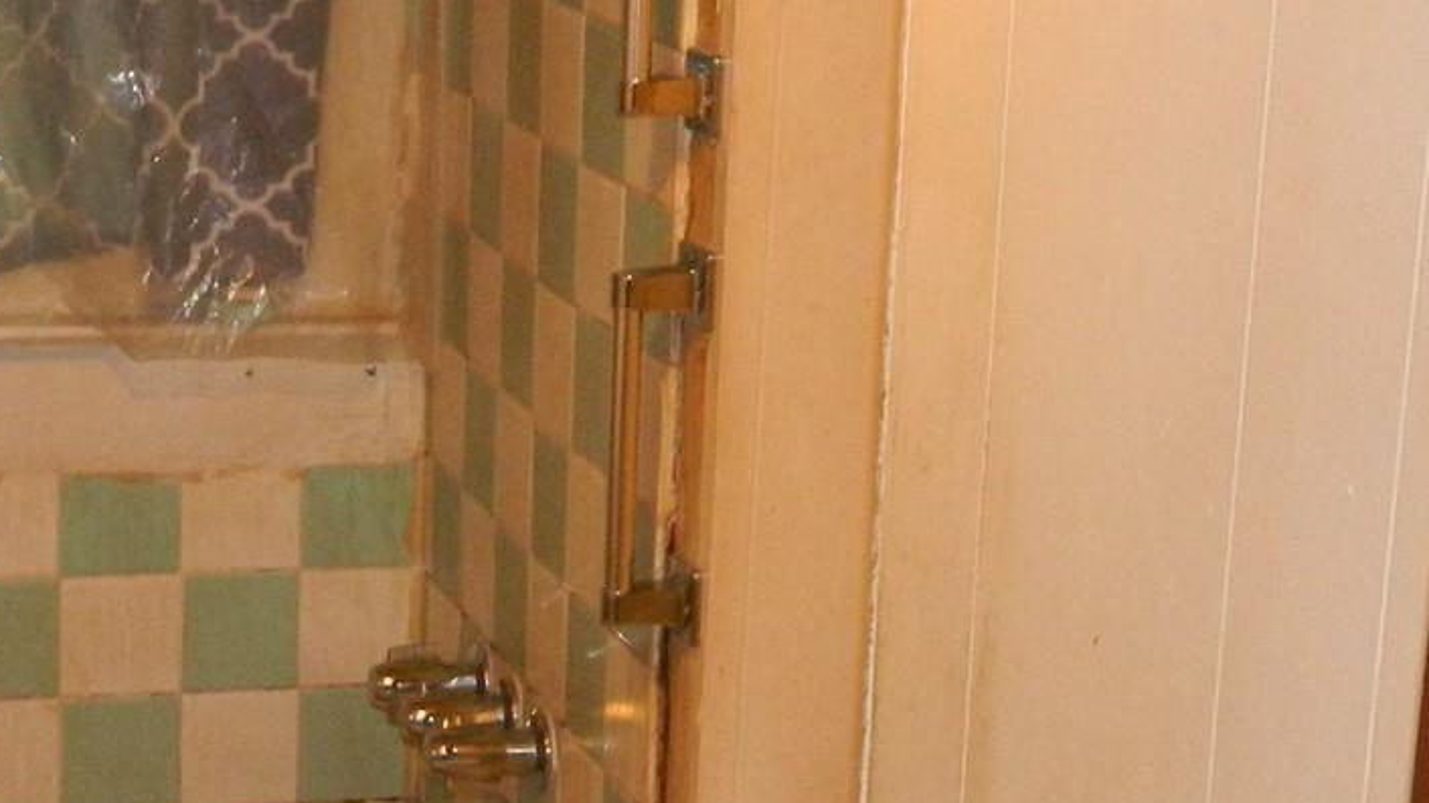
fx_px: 3713
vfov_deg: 12.3
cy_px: 728
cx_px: 101
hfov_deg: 21.2
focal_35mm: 98
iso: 200
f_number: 3.2
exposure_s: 1/40
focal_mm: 5.6
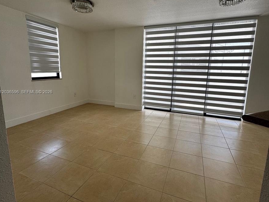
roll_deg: -0.6
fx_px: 148
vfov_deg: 68.6
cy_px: 92
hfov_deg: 84.7
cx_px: 133
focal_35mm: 19
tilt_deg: -9.6
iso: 50
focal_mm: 2.22
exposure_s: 1/99
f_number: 2.2
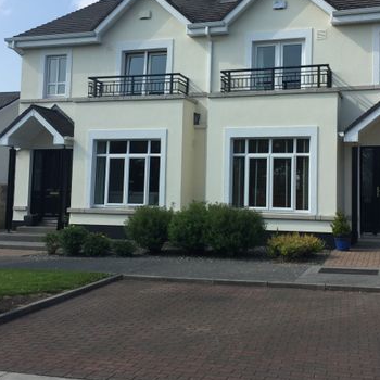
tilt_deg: +3.2
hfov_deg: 38.3
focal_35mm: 44
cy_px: 152
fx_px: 546
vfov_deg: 38.2
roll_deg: -2.1
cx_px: 216
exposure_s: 1/2326
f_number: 2.2
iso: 32
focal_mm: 4.15
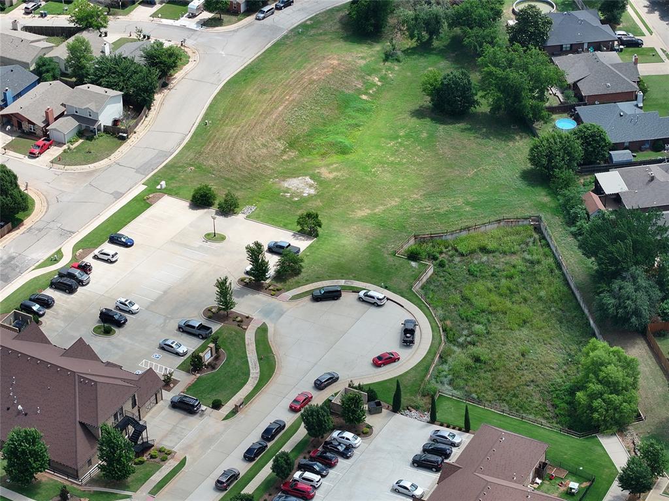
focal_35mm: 70
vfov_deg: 21.0
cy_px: 250
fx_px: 1353
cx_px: 334
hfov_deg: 27.8
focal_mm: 19.35
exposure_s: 1/800
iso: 100
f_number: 2.8
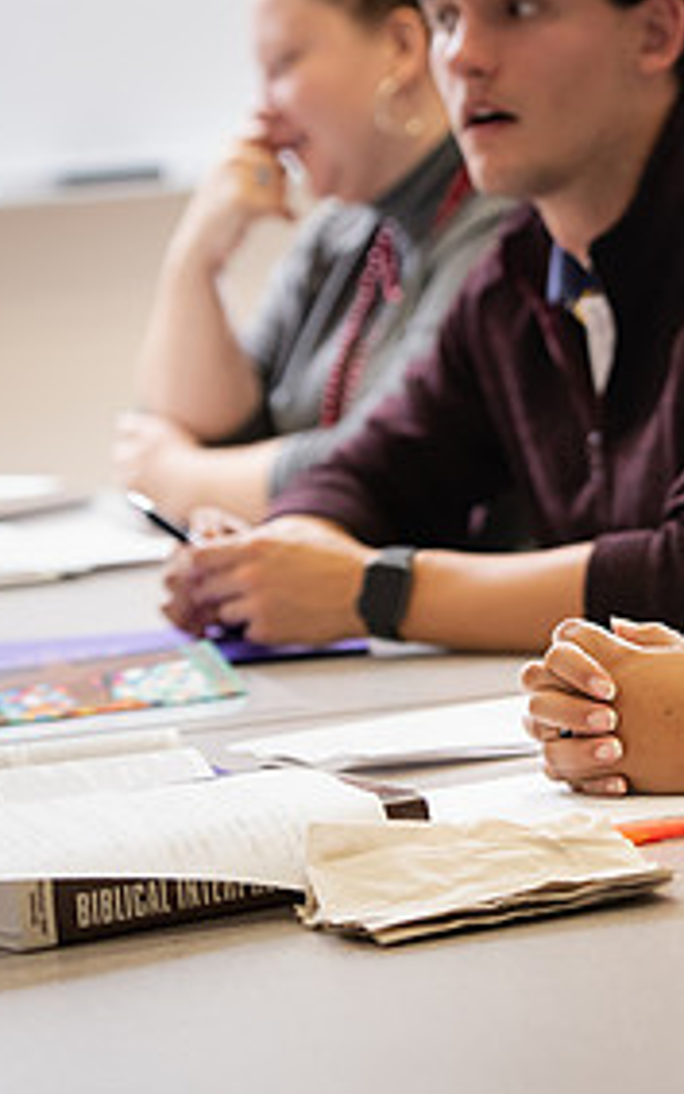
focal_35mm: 230
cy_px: 408
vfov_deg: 9.1
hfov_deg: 5.7
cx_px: 784
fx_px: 6856
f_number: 3.5
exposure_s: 1/200
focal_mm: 110
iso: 1000
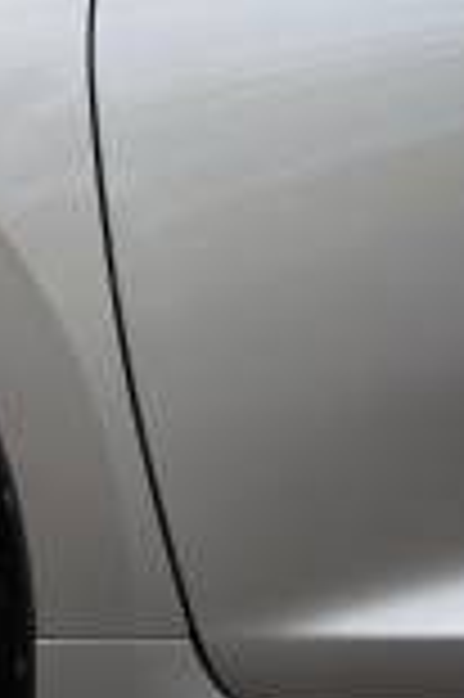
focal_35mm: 256
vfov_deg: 8.1
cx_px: -694
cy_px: 342
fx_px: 4960
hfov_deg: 5.2
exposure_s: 1/160
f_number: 4
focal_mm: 62
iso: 125
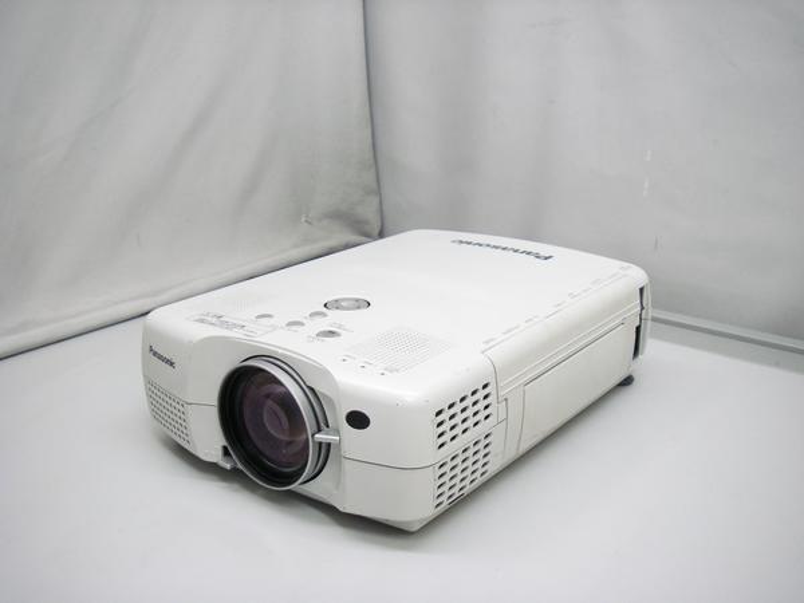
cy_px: 302
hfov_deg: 49.0
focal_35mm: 38
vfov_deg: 37.7
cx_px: 402
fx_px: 883
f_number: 3.3
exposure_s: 1/25
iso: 200
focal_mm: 6.3
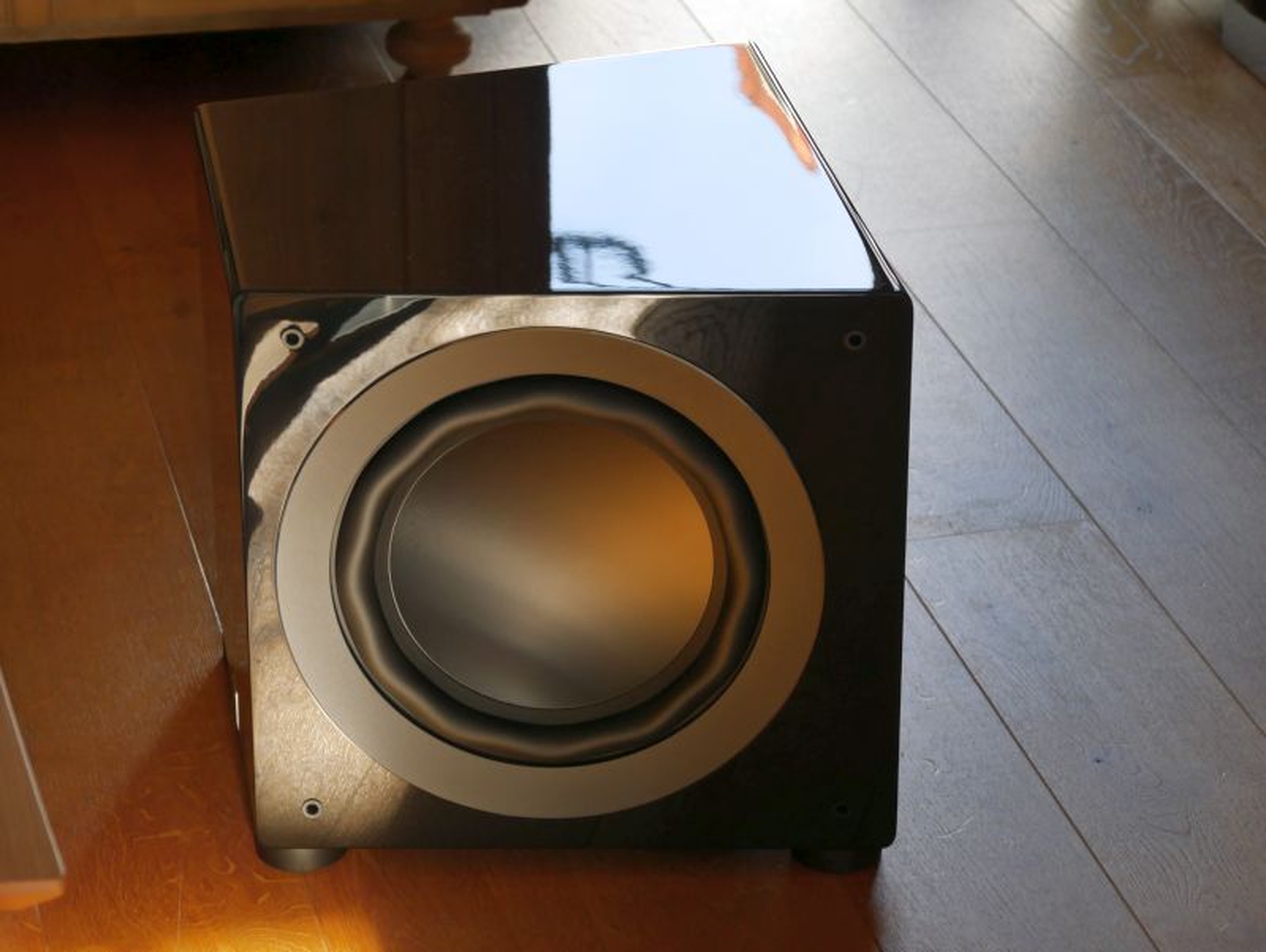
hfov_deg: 21.3
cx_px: 633
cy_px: 476
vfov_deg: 16.1
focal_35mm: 92
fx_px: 3367
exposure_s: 1/100
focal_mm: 46
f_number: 4.9
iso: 500
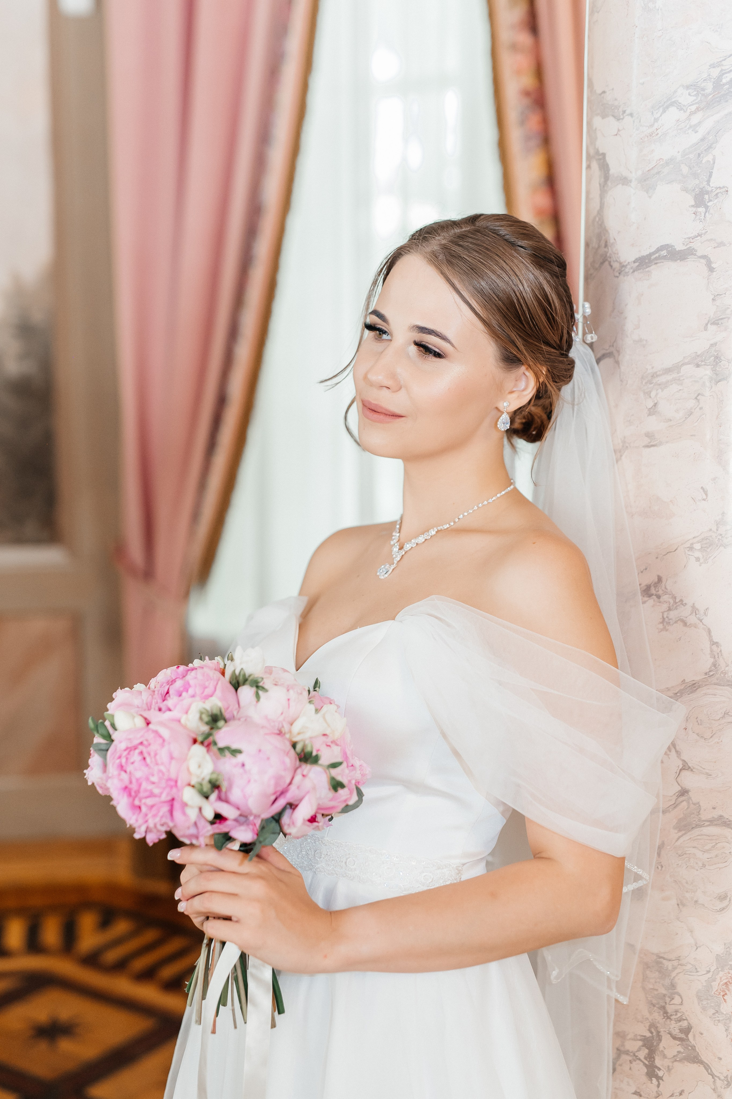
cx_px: 366
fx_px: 1526
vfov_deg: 39.6
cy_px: 550
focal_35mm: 50
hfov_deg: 27.0
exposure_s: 1/160
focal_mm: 50
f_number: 2.8
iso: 1600
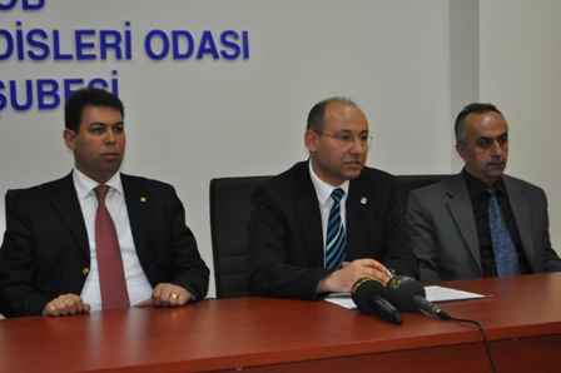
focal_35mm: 78
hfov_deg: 26.0
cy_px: 186
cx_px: 280
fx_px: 1215
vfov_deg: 17.5
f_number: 5.6
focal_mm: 52
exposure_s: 1/60
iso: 800
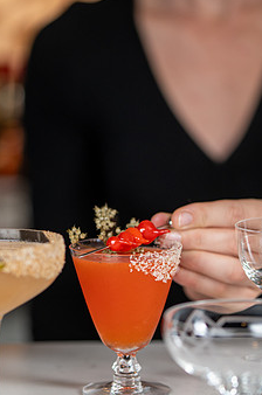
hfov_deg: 9.8
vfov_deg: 14.7
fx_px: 1535
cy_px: 256
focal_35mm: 140
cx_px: 107
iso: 400
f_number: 4
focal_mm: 105
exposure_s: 1/200
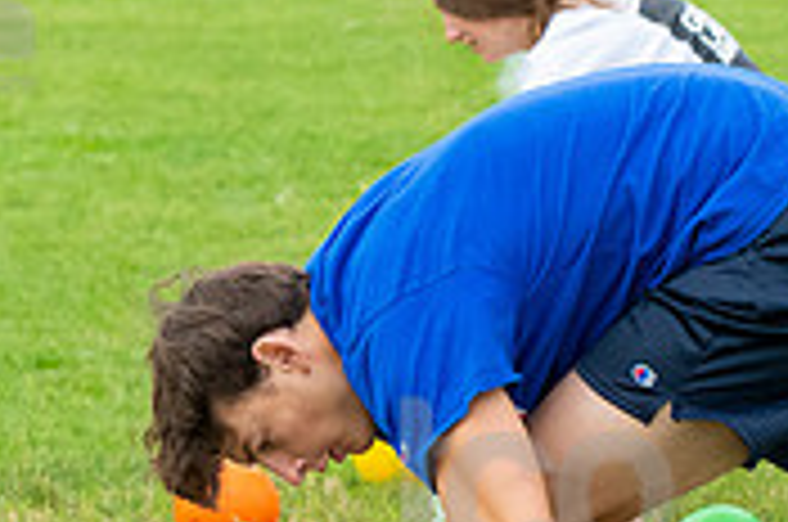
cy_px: 558
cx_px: 536
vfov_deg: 2.7
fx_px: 11099
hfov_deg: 4.1
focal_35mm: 508
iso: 1250
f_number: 5.6
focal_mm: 102
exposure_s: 1/1000
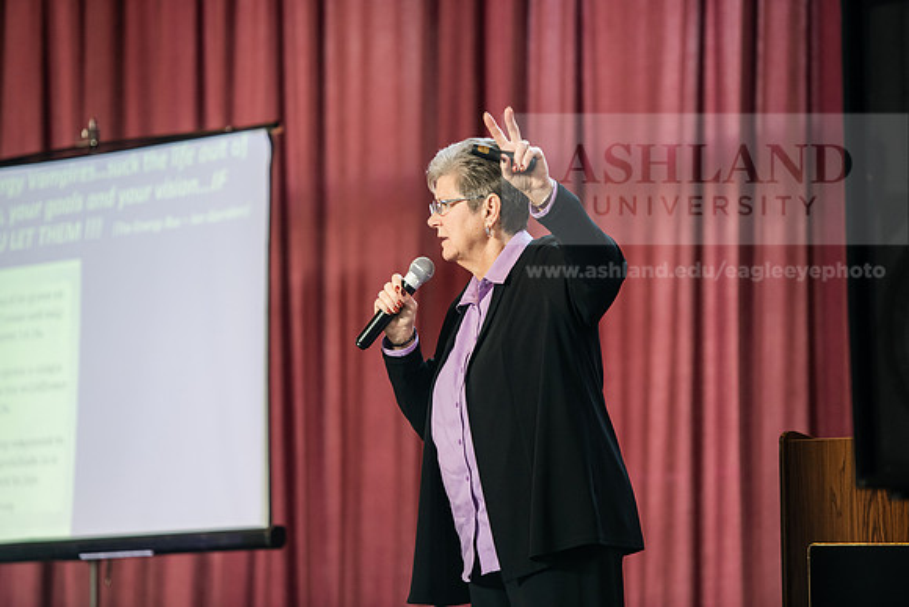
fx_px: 4293
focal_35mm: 170
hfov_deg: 12.1
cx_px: 454
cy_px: 304
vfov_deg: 8.1
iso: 1600
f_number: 3.2
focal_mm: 170
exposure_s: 1/200
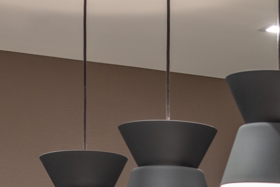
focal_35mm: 195
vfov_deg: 6.8
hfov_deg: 9.9
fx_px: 1517
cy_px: 394
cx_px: 515
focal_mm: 35
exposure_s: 1/2
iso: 200
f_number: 8
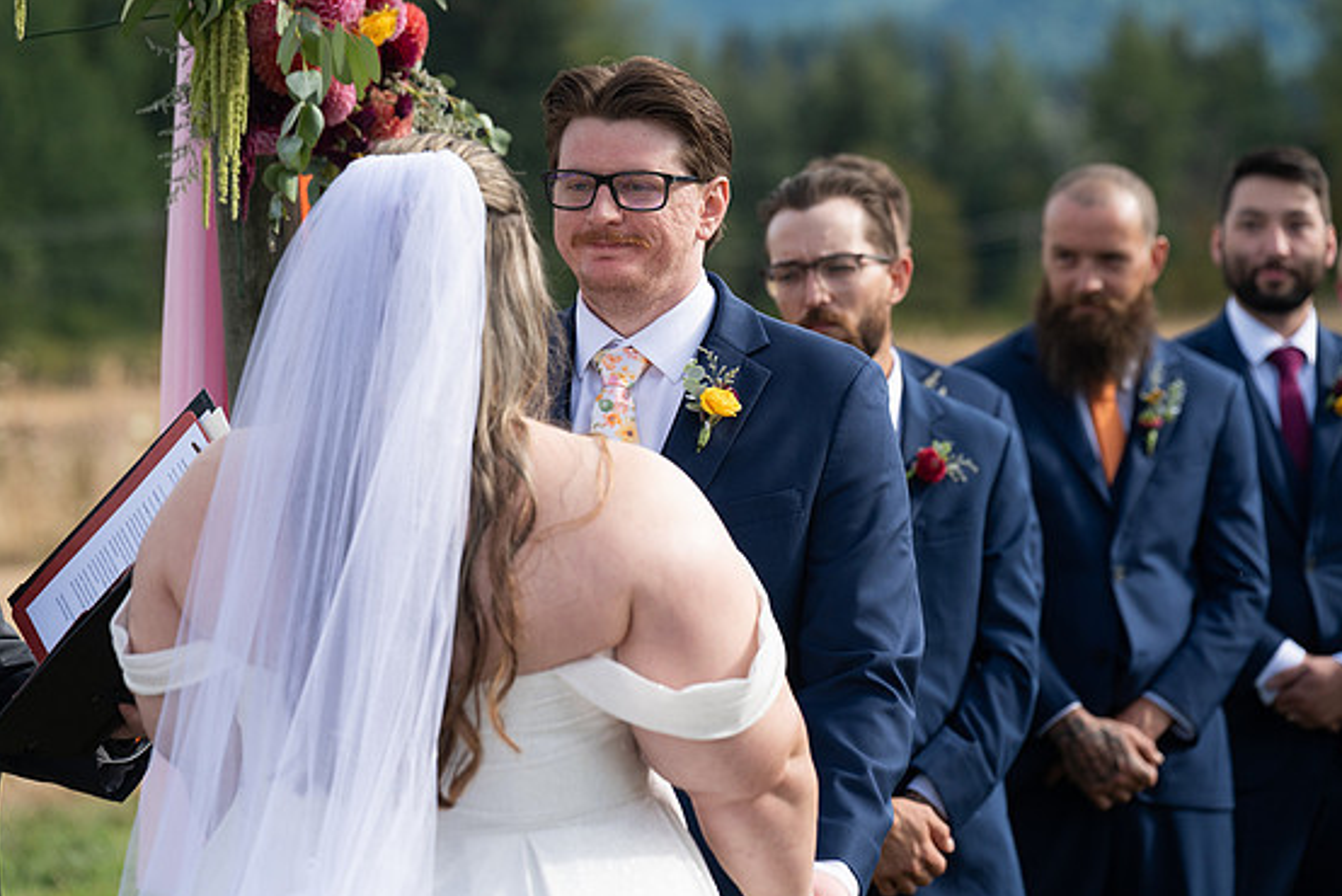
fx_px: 5855
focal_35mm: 157
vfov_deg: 8.8
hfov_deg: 13.1
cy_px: 447
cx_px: 678
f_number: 4.5
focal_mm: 150
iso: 400
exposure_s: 1/1250
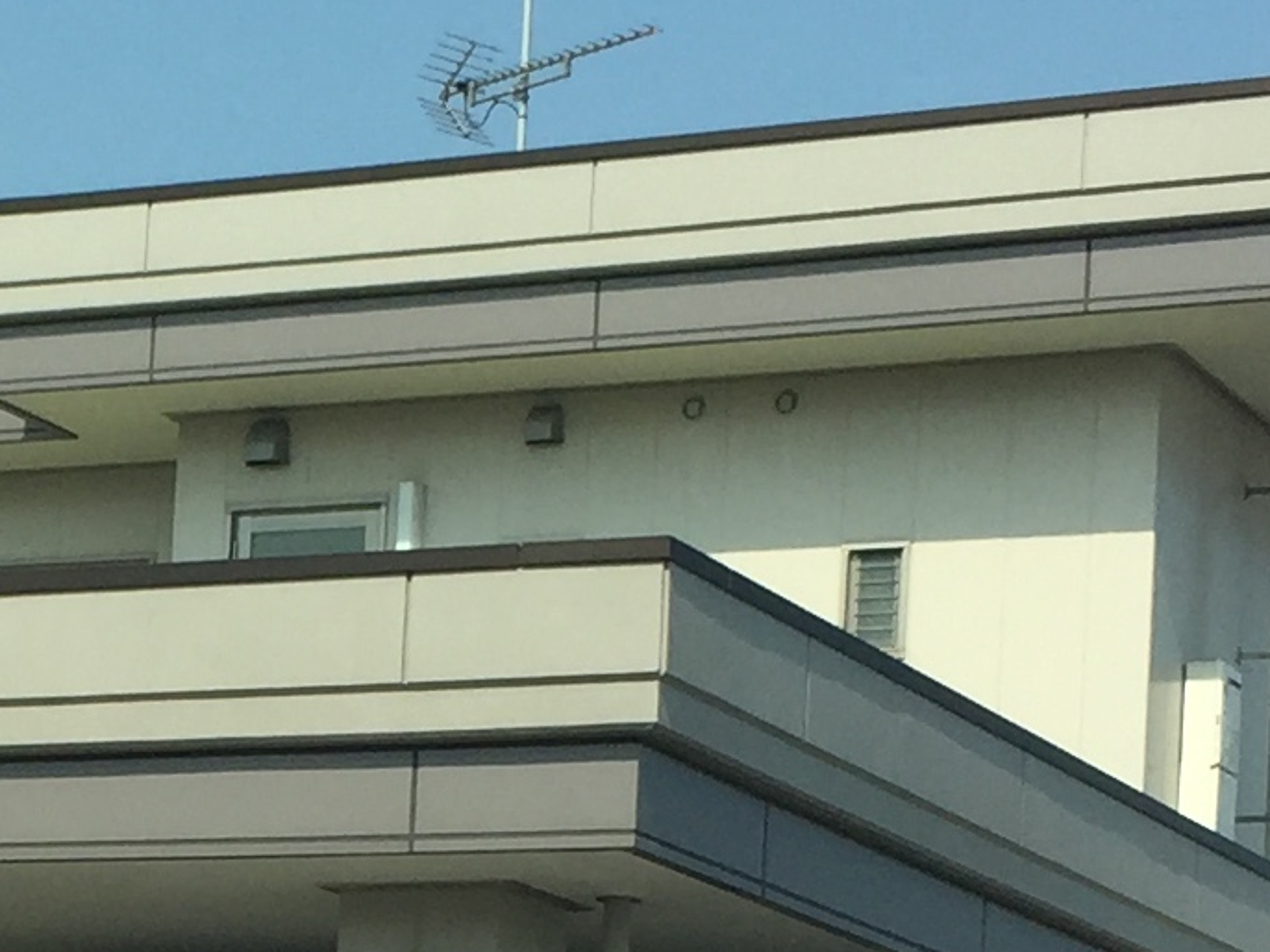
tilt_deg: +4.5
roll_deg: -3.4
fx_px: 5061
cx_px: -85
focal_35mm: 138
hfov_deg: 14.0
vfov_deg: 10.5
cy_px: 1222
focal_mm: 4.15
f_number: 2.2
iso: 32
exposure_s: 1/1883
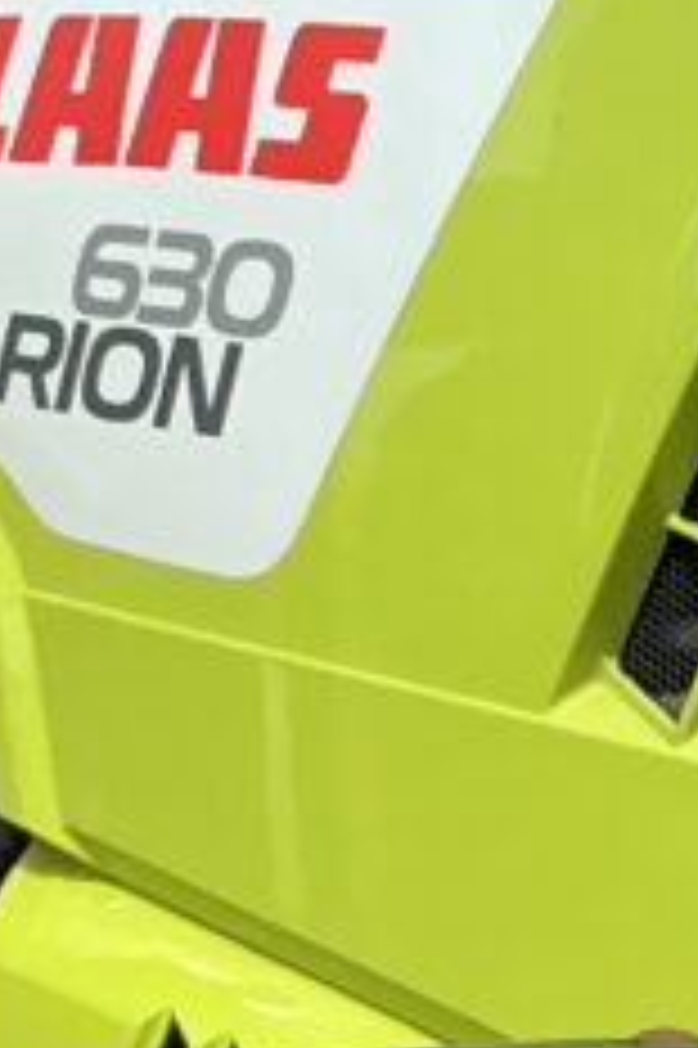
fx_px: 3728
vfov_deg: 15.9
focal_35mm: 128
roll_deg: -0.1
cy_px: 814
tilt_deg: -5.5
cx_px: 1612
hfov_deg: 9.6
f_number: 1.8
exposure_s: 1/1377
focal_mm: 3
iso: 25
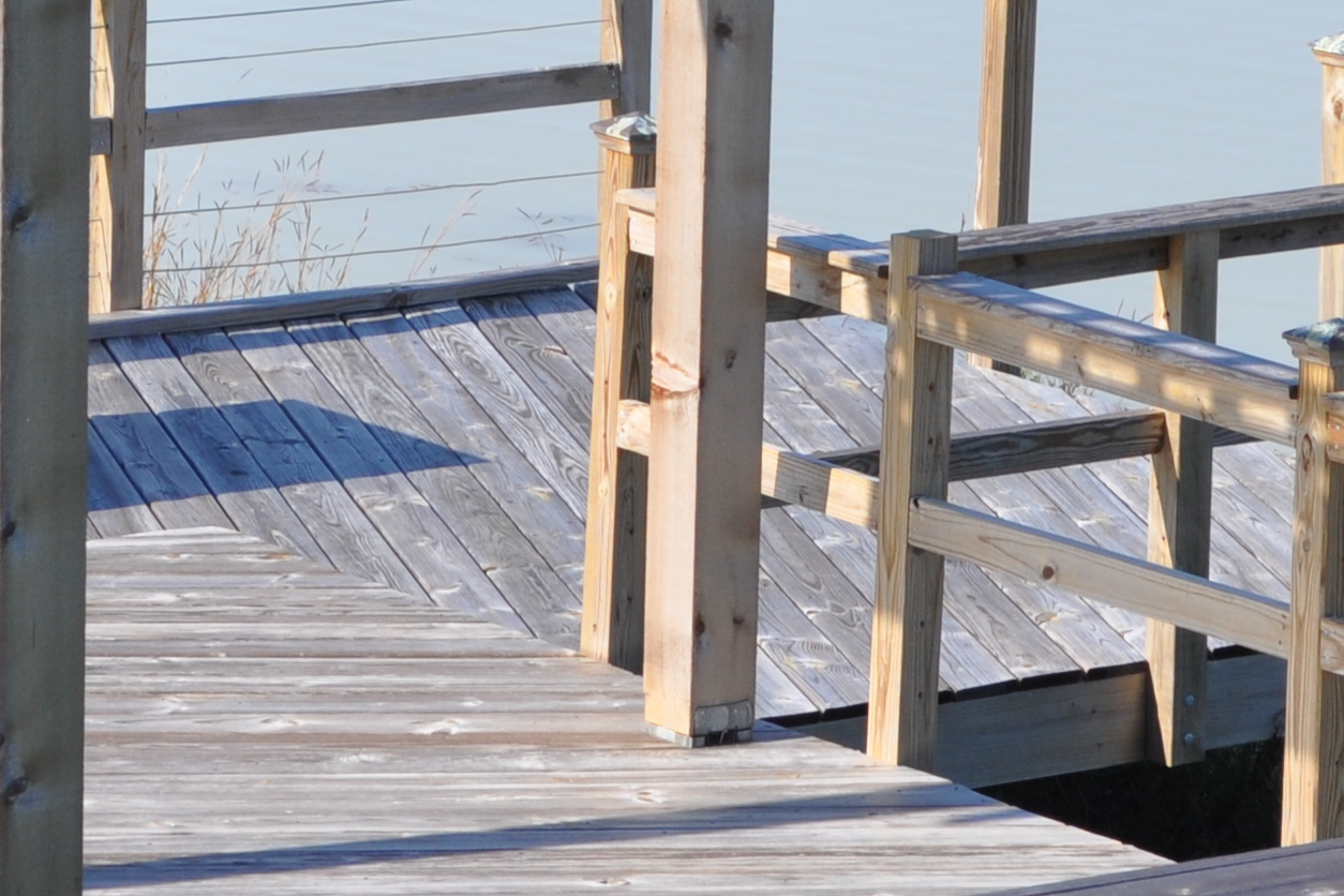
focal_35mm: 282
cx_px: 262
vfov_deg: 4.9
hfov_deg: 7.3
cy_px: 206
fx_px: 10516
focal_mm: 55
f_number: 8
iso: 200
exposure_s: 1/250
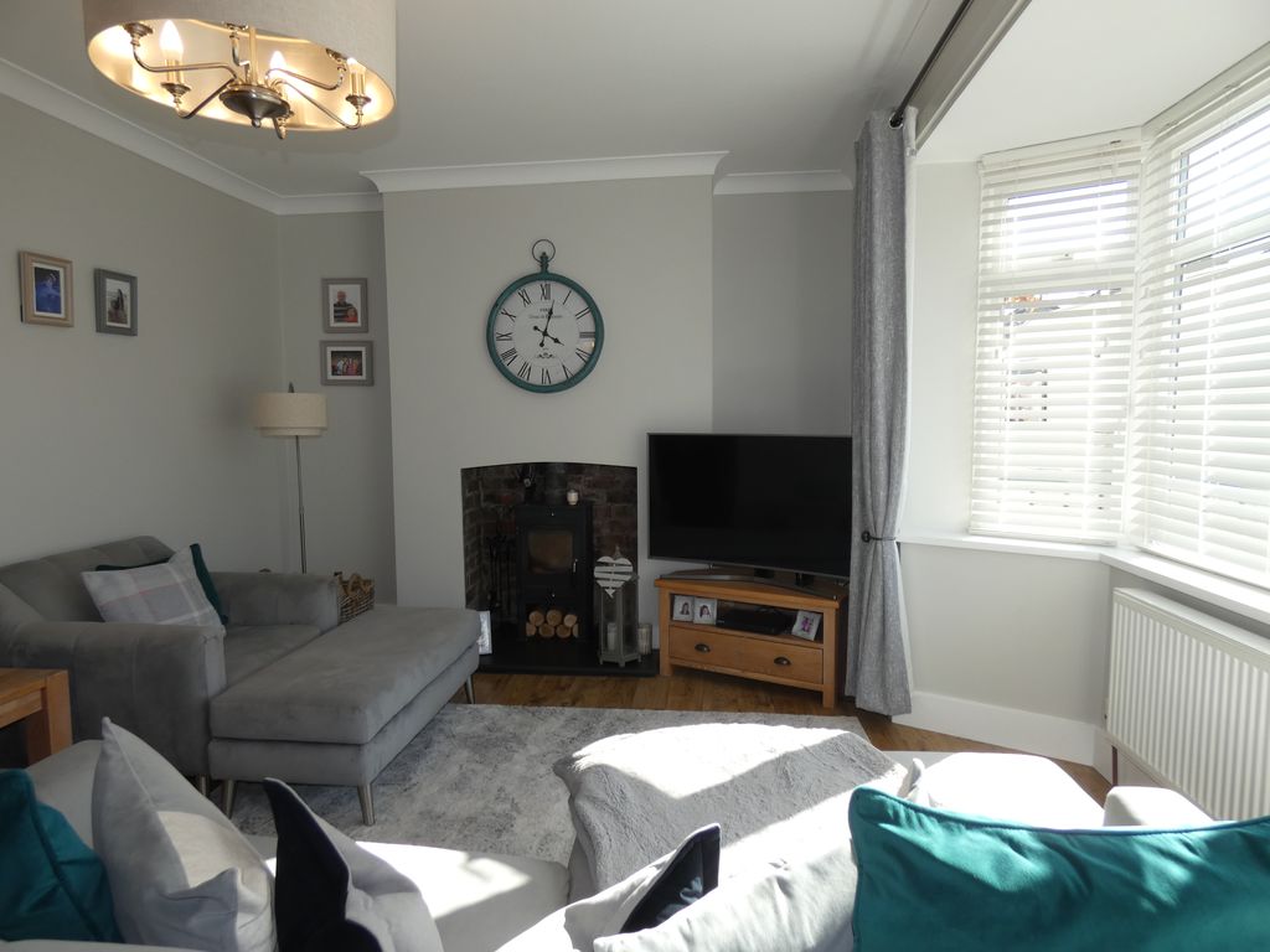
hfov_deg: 81.7
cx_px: 635
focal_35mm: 20
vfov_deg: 66.0
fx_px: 734
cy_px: 476
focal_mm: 3.6
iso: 80
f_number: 2.8
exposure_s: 1/160
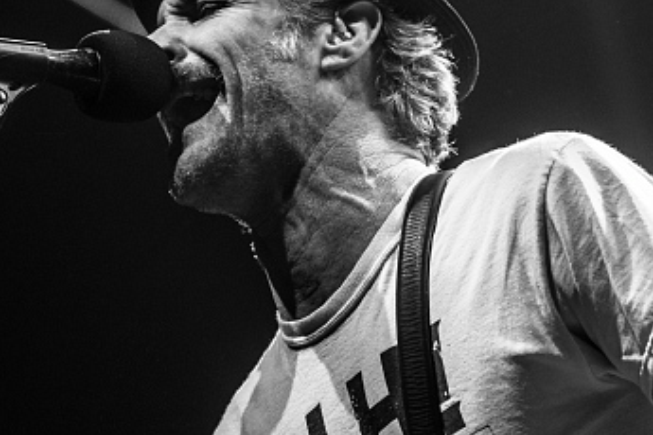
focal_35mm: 329
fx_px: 5968
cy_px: 242
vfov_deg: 4.2
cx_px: 477
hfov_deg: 6.3
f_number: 2.8
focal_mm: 105
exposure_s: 1/160
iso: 1000
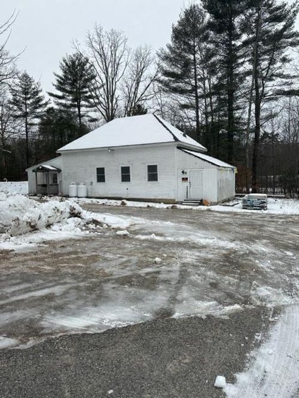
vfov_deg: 71.6
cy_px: 199
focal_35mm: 24
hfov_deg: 56.8
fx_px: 276
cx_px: 150
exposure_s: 1/1880
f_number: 1.78
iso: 80
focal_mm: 6.86
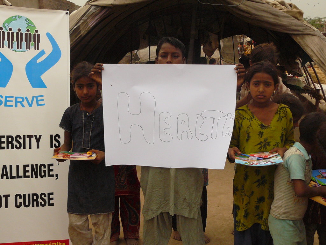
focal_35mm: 47
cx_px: 163
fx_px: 443
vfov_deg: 30.9
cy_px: 122
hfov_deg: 40.4
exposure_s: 1/200
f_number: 4
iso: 200
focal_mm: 6.5
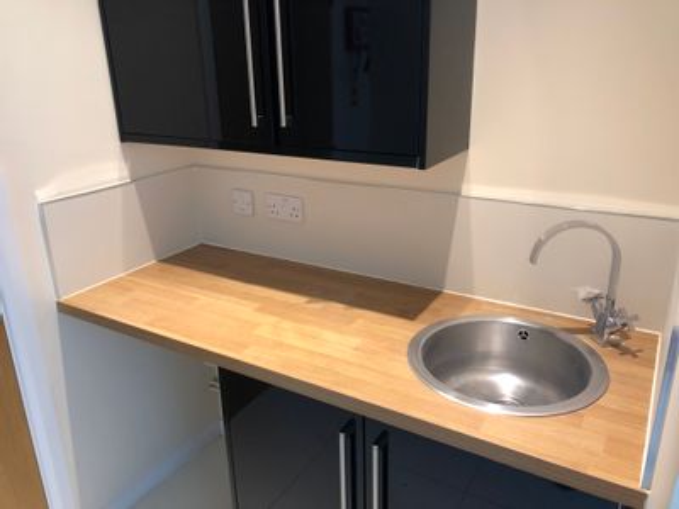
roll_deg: +2.0
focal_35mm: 28
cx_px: 340
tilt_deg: -19.5
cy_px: 254
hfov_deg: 63.4
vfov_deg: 49.7
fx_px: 549
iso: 40
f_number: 1.8
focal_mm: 3.99
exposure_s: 1/20
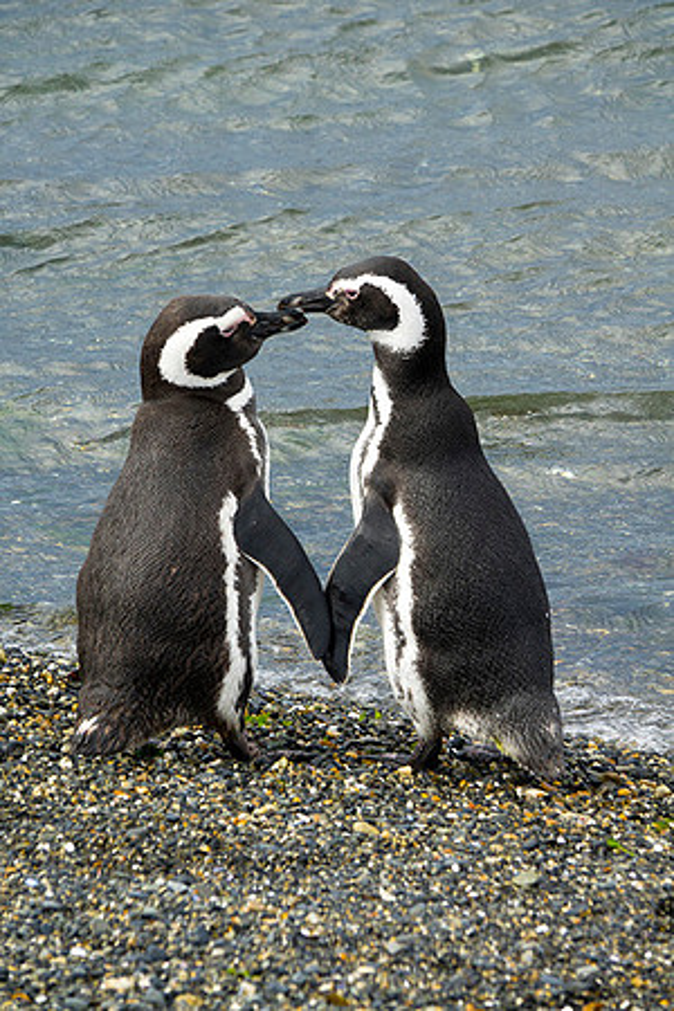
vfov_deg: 5.2
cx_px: 337
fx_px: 11232
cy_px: 506
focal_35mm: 400
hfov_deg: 3.4
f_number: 8
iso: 160
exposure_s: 1/250
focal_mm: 146.76
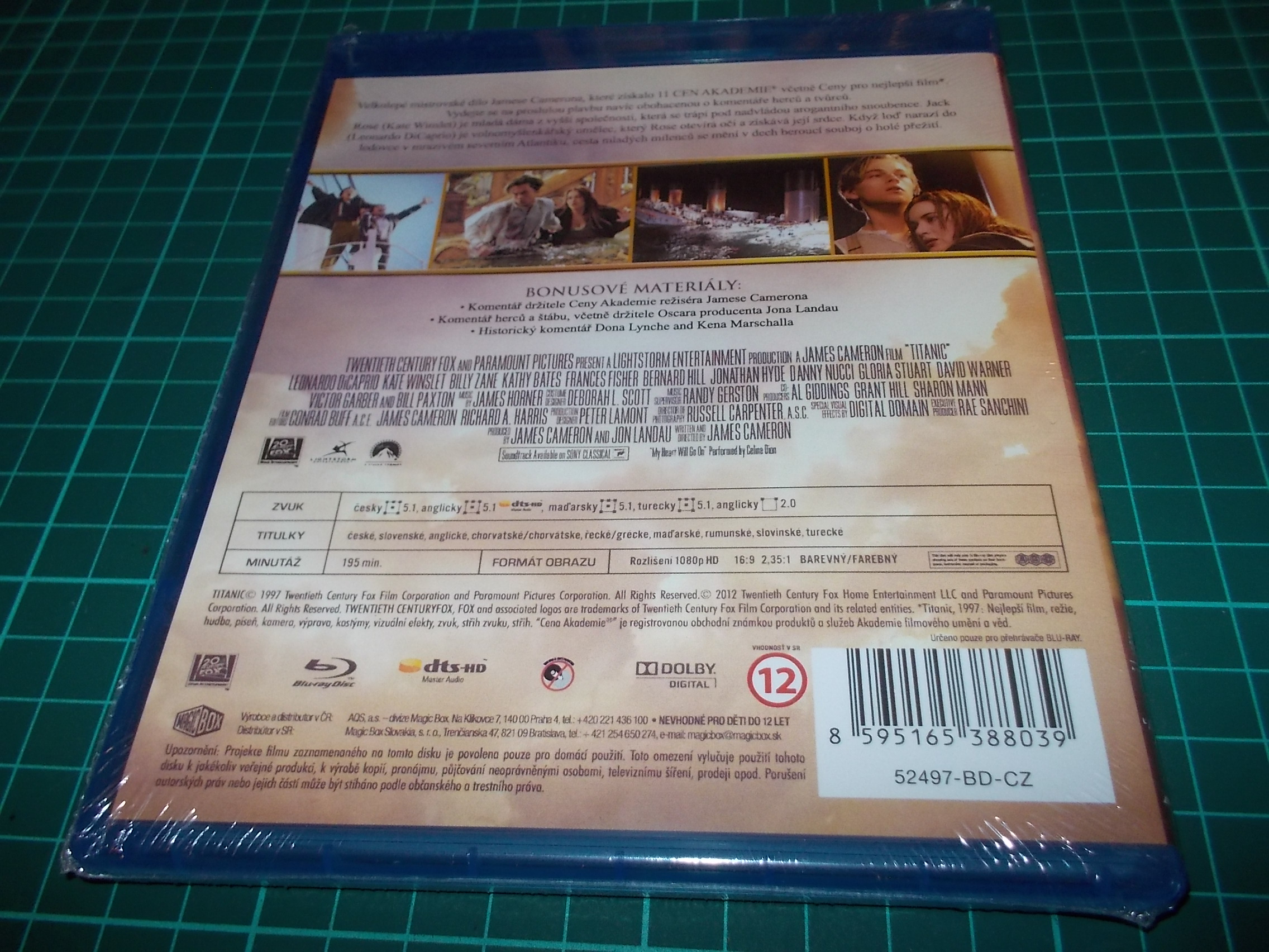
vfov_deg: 48.2
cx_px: 634
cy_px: 476
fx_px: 1063
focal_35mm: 29
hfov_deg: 61.7
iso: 200
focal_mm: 4.1
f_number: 3.3
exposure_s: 1/30
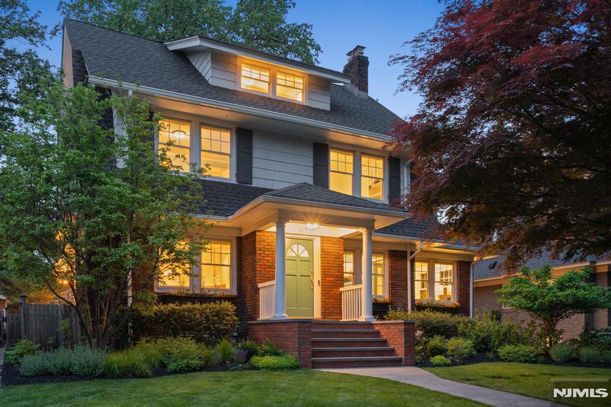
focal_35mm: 30
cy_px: 204
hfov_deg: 61.9
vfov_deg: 43.6
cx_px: 306
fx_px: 509
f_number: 8
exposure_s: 1/3.33
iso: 3200
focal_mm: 30
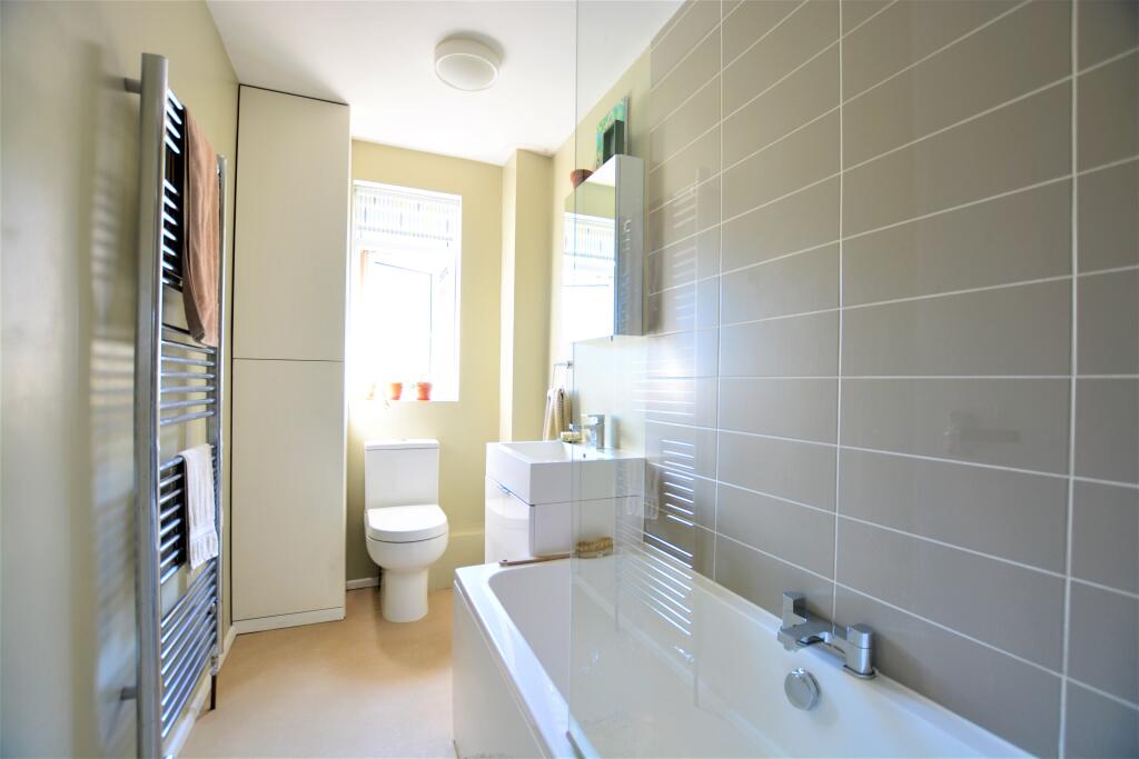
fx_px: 475
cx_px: 570
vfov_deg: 77.3
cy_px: 380
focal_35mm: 15
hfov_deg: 100.4
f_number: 3.5
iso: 125
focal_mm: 10
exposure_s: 1/15
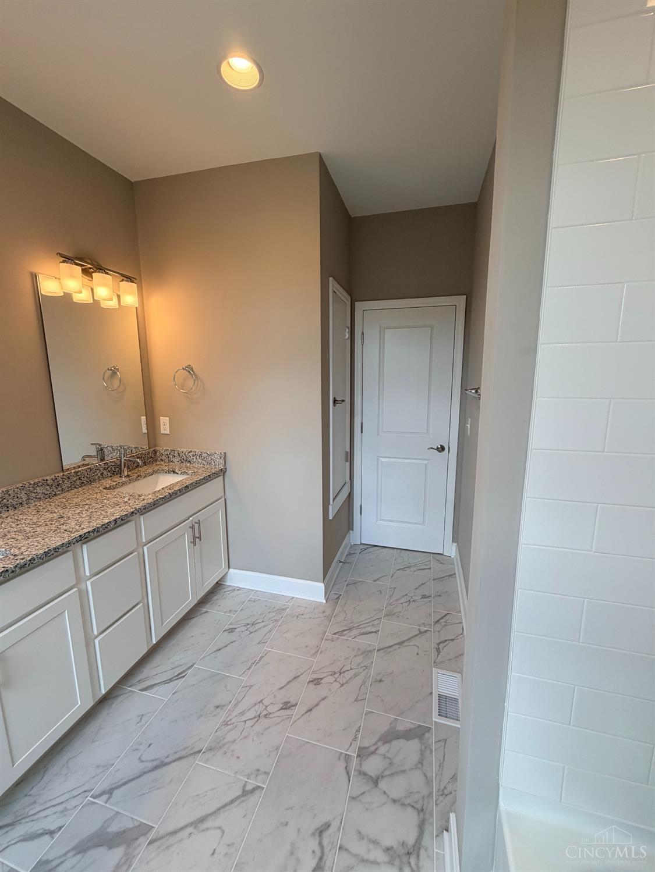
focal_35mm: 14
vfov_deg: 102.0
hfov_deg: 85.7
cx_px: 328
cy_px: 436
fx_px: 353
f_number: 2.2
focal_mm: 2.22
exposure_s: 1/121
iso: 64
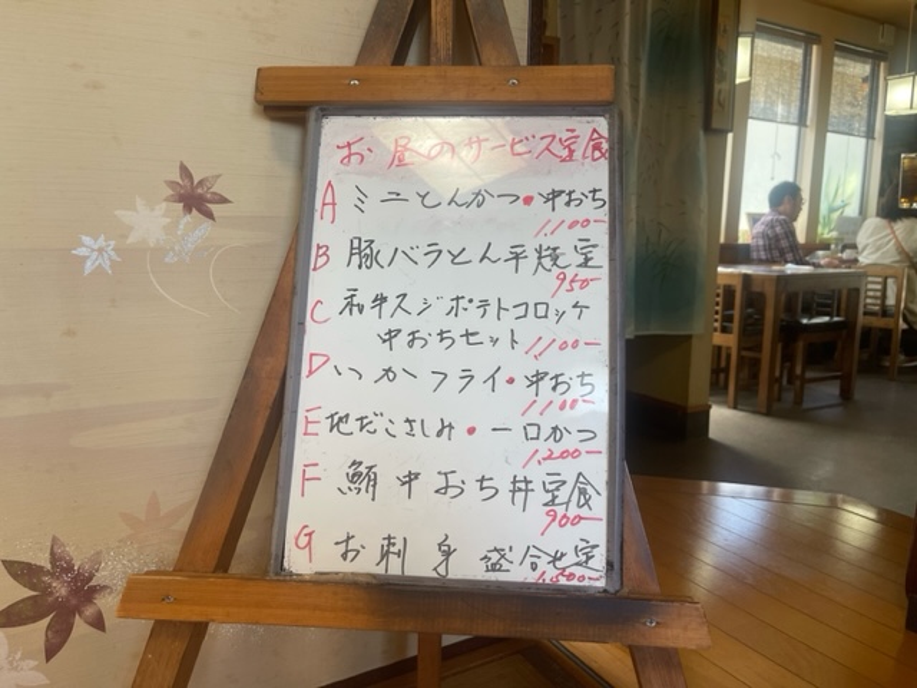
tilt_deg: -9.1
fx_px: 689
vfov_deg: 53.1
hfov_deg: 67.3
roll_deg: -0.4
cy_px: 344
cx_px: 458
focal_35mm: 26
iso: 125
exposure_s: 1/121
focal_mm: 5.1
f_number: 1.6
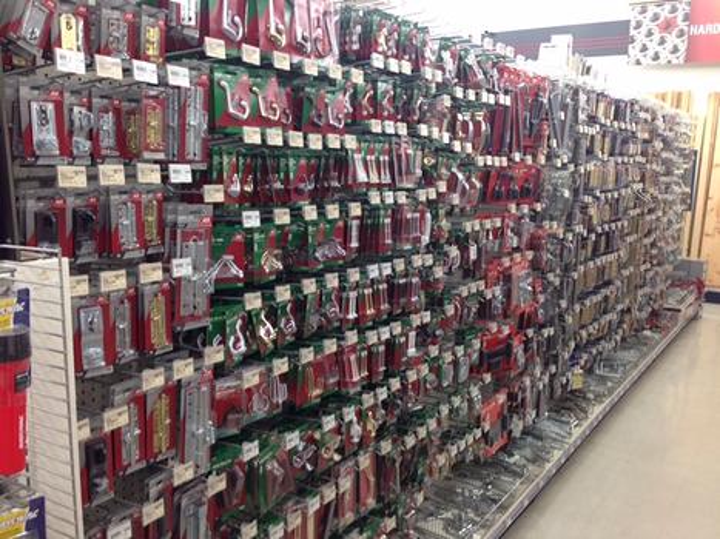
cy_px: 270
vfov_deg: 42.9
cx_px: 360
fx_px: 686
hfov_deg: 55.4
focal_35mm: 33
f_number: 2.4
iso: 64
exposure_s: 1/20
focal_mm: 4.12
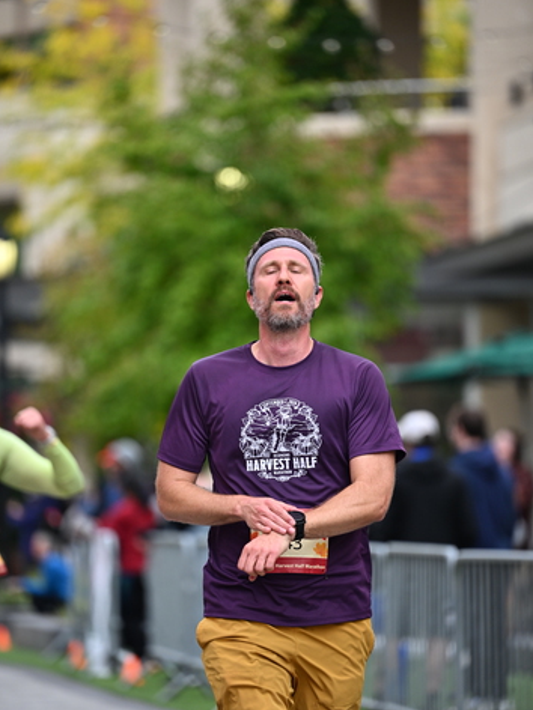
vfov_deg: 9.3
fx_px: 4373
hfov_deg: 7.0
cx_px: 267
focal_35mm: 213
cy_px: 393
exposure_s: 1/2000
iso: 640
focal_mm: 190
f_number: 2.8
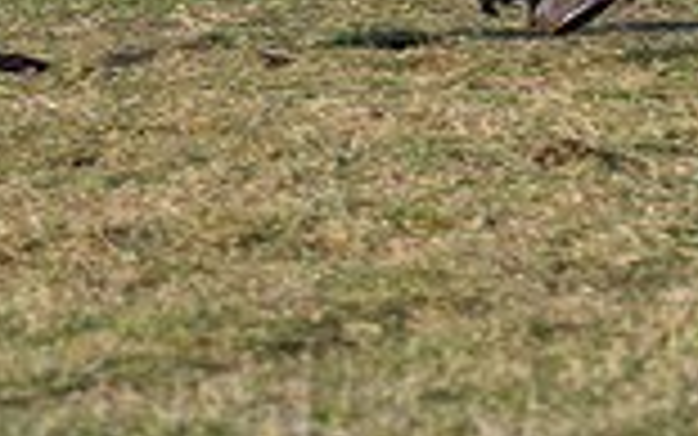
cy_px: -398
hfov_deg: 3.2
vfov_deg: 2.0
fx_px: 12483
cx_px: 335
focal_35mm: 656
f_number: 2.8
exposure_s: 1/1250
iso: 125
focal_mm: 97
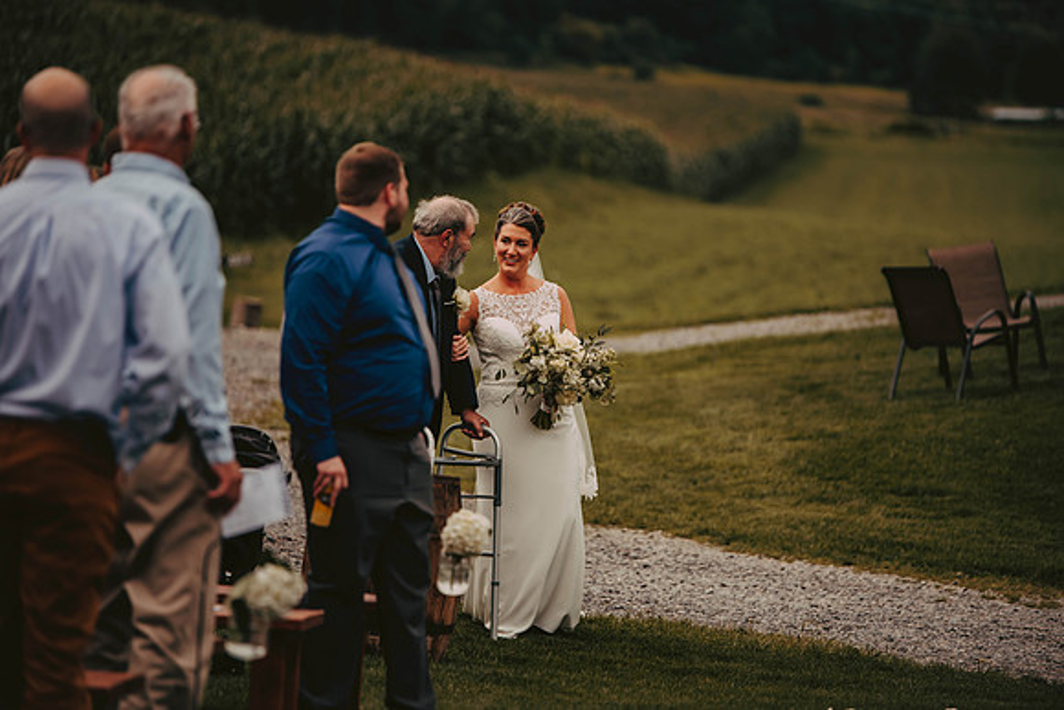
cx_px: 532
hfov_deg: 10.5
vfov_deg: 7.0
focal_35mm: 195
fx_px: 5764
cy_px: 355
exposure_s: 1/2000
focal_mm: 195
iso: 200
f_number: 2.8
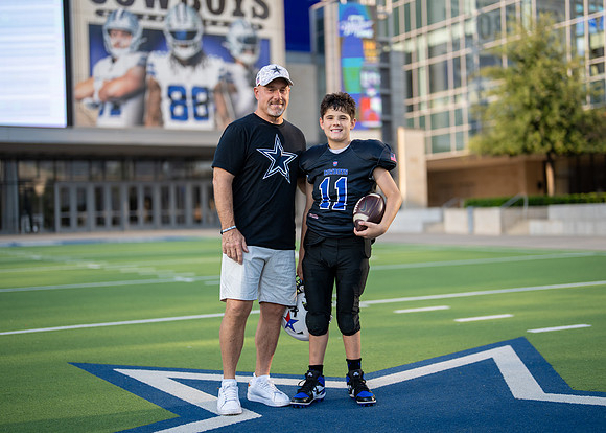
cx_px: 313
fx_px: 947
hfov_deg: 35.5
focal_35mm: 55
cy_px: 214
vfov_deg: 25.7
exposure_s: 1/3200
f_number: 1.2
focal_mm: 50
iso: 100
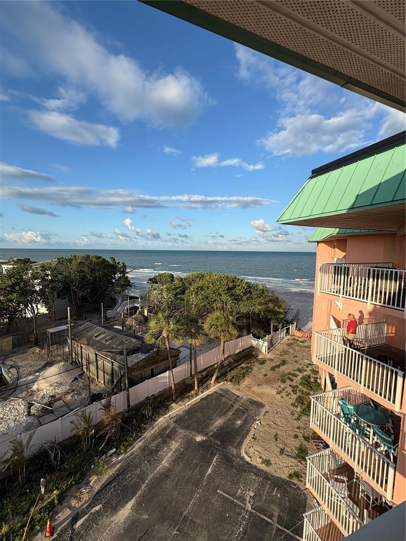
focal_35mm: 14
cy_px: 270
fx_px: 219
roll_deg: -1.3
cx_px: 203
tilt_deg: -3.4
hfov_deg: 85.7
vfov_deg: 102.1
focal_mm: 2.22
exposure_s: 1/1160
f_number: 2.2
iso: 40
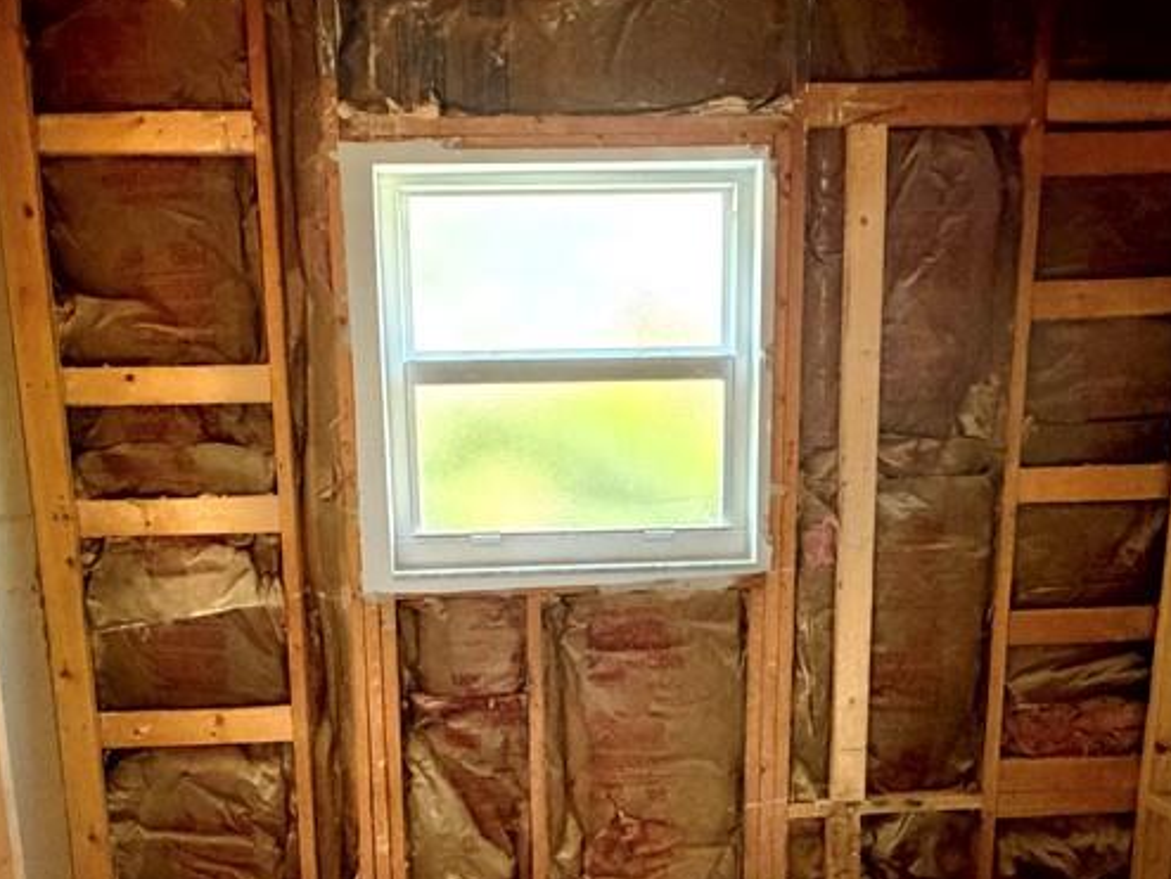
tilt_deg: -10.0
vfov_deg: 47.0
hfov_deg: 61.5
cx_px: 538
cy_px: 628
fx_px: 981
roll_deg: +2.1
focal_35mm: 29
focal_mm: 2.22
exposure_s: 1/60
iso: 1000
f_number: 2.2
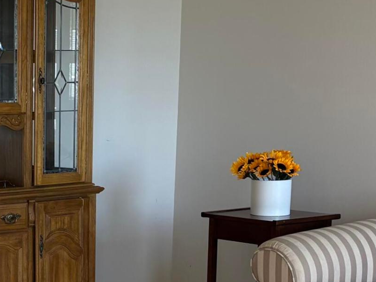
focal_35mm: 93
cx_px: -58
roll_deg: +1.0
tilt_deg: -10.3
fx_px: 1010
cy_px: 298
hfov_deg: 20.0
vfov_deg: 15.5
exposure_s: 1/60
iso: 100
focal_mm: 5.96
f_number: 1.6
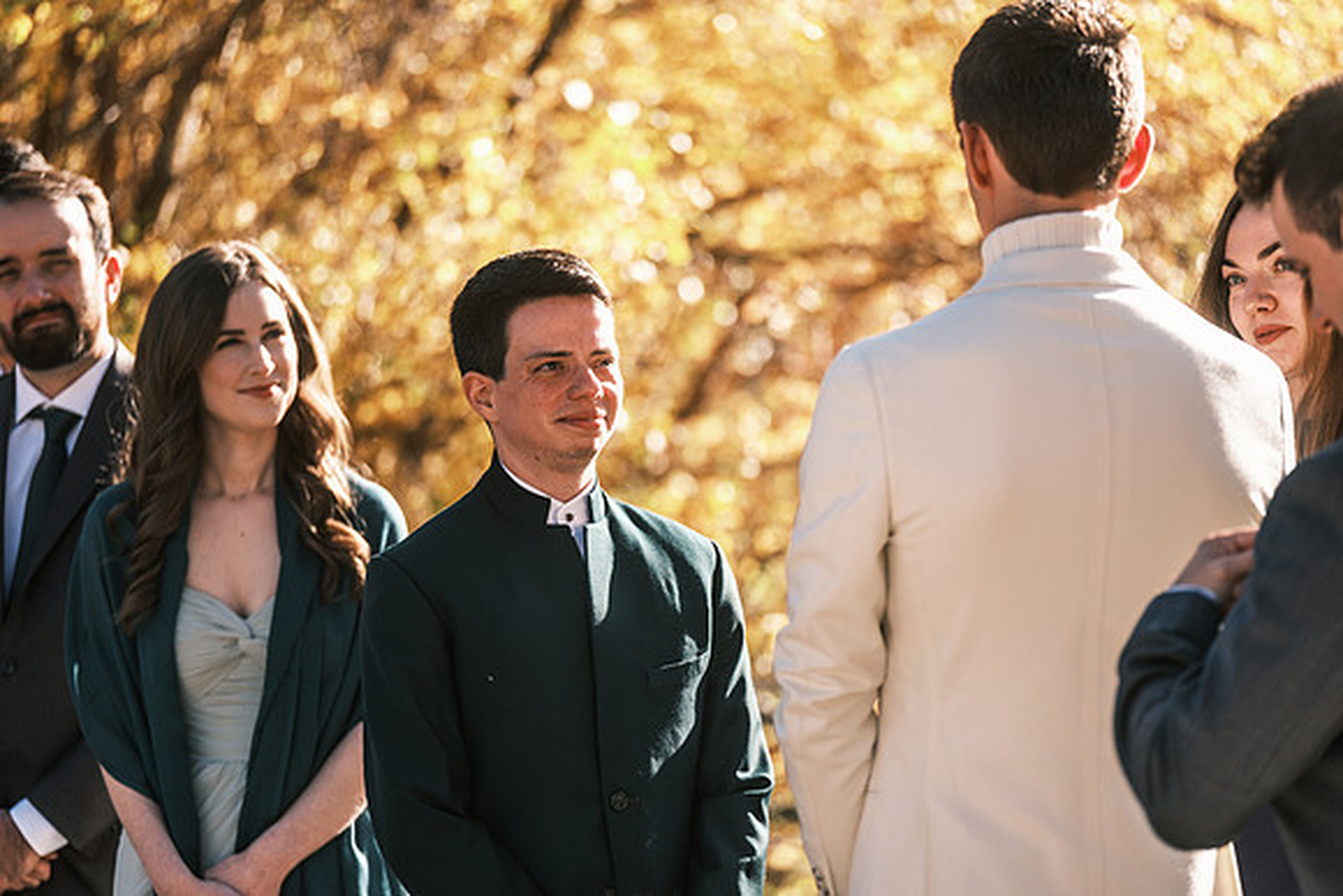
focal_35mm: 210
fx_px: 7836
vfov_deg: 6.5
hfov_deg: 9.8
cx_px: 672
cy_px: 448
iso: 200
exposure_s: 1/1250
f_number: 2.8
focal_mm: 140
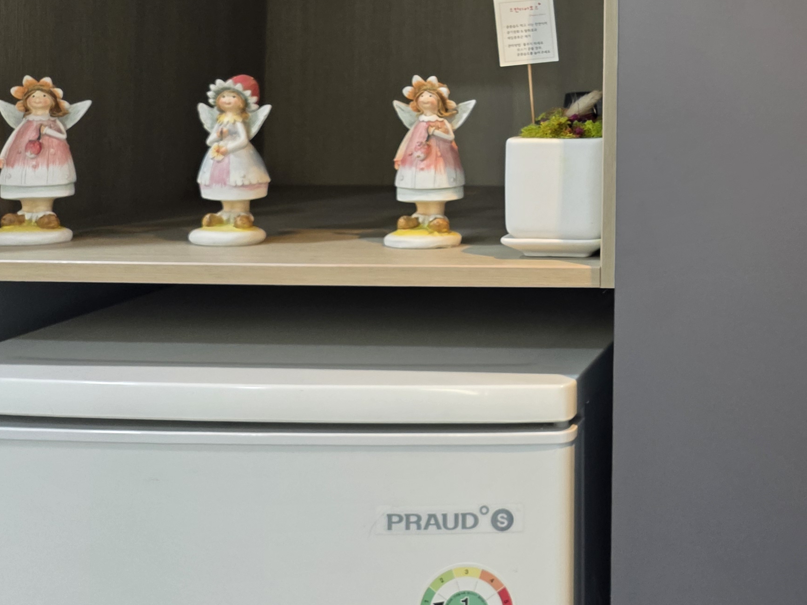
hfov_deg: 33.4
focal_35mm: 53
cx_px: 785
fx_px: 1236
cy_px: 28
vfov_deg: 26.3
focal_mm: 6.25
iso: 160
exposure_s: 1/120
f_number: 1.7
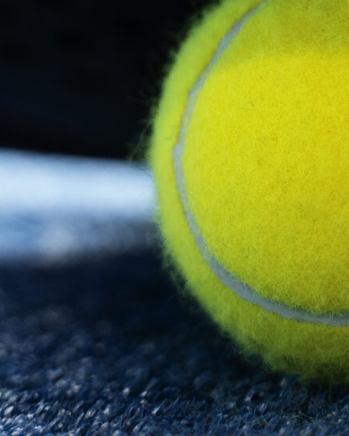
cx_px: 174
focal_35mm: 135
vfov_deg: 13.8
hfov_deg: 11.4
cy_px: -94
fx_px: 1742
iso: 640
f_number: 2.8
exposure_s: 1/250
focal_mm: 31
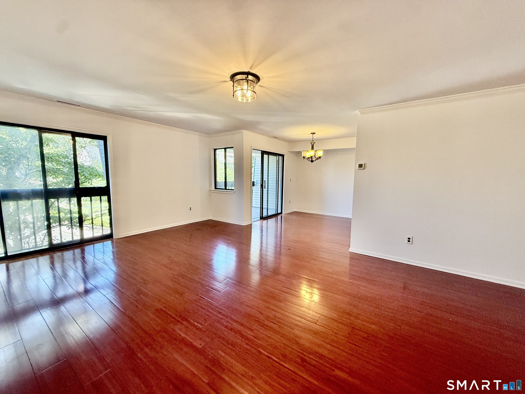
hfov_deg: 102.1
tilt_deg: -5.1
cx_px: 262
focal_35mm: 14
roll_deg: -0.7
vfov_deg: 85.7
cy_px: 197
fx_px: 212
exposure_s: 1/120
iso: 320
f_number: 2.2
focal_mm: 2.22
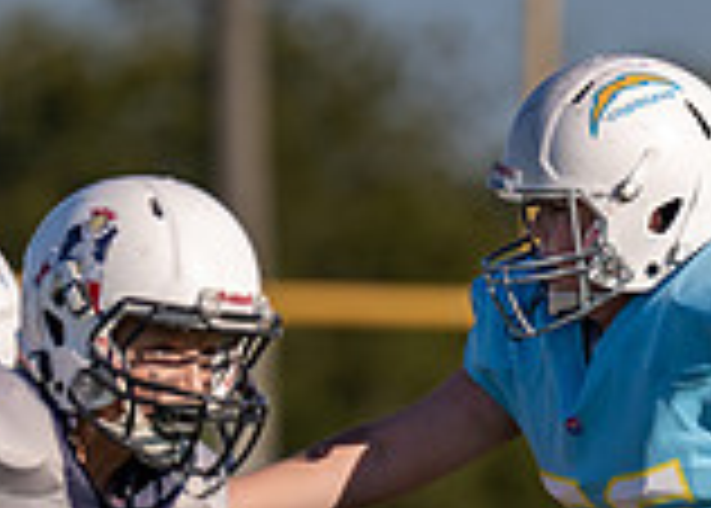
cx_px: 644
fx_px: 19535
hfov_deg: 2.1
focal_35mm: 967
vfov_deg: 1.5
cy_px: 688
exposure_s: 1/2500
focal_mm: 200
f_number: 2.8
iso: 100
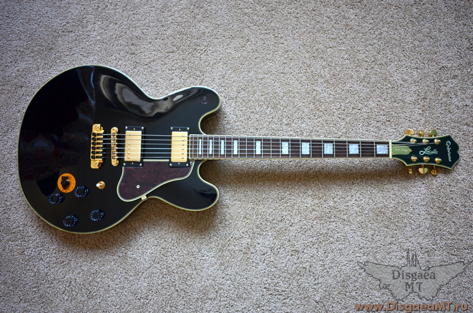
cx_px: 236
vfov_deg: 46.2
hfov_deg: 65.6
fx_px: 367
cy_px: 156
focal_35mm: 28
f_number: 4
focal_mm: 18.5
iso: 500
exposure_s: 1/80
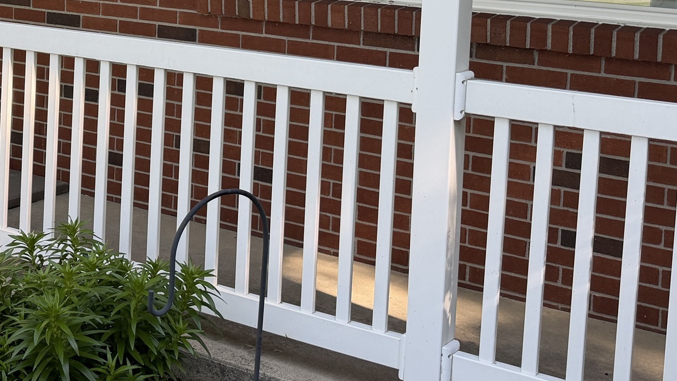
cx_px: 56
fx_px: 1149
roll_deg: -1.7
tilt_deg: -2.5
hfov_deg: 31.2
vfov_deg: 18.2
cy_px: -32
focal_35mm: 64
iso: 80
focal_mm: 6.76
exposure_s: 1/393
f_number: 1.78
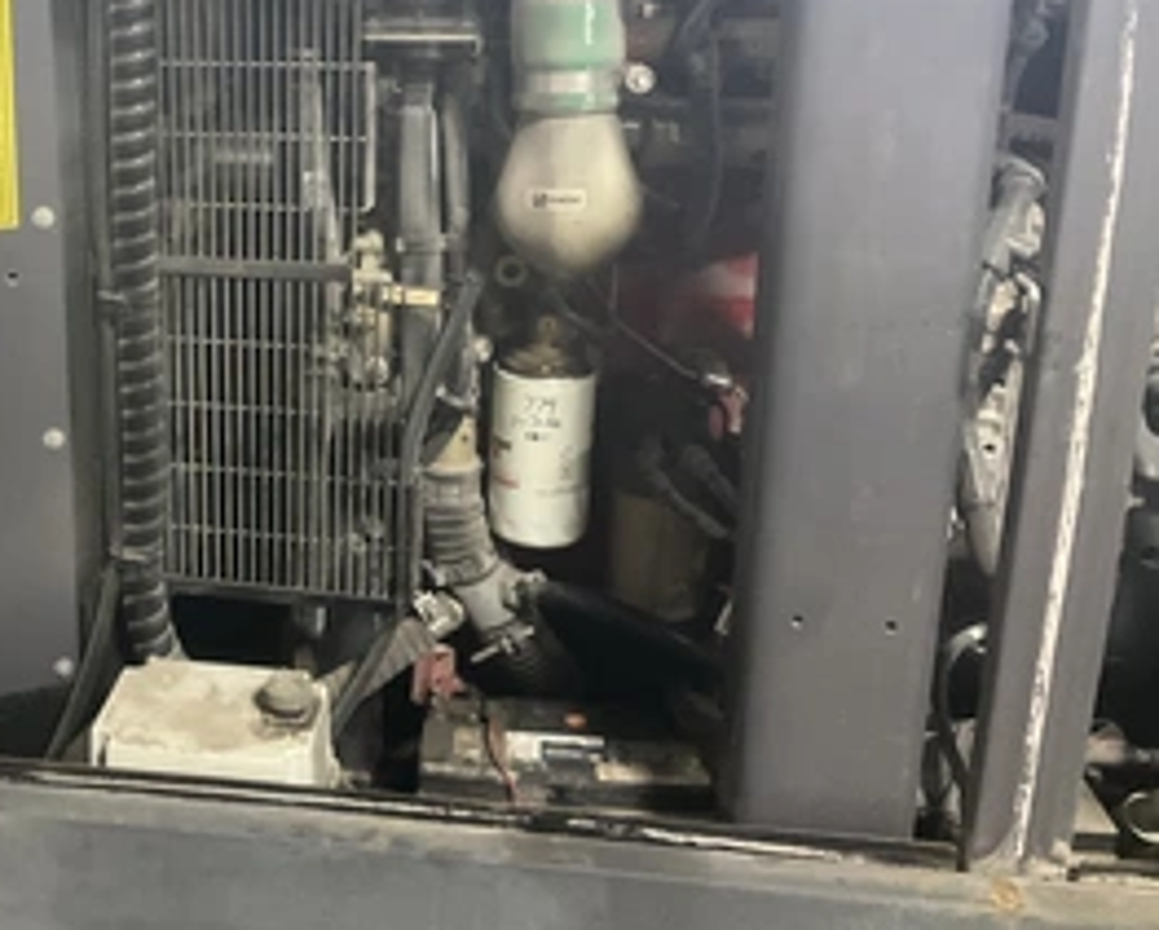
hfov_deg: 41.6
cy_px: 295
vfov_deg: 34.6
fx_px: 1477
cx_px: 286
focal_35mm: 43
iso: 400
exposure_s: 1/30
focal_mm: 3
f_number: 1.8
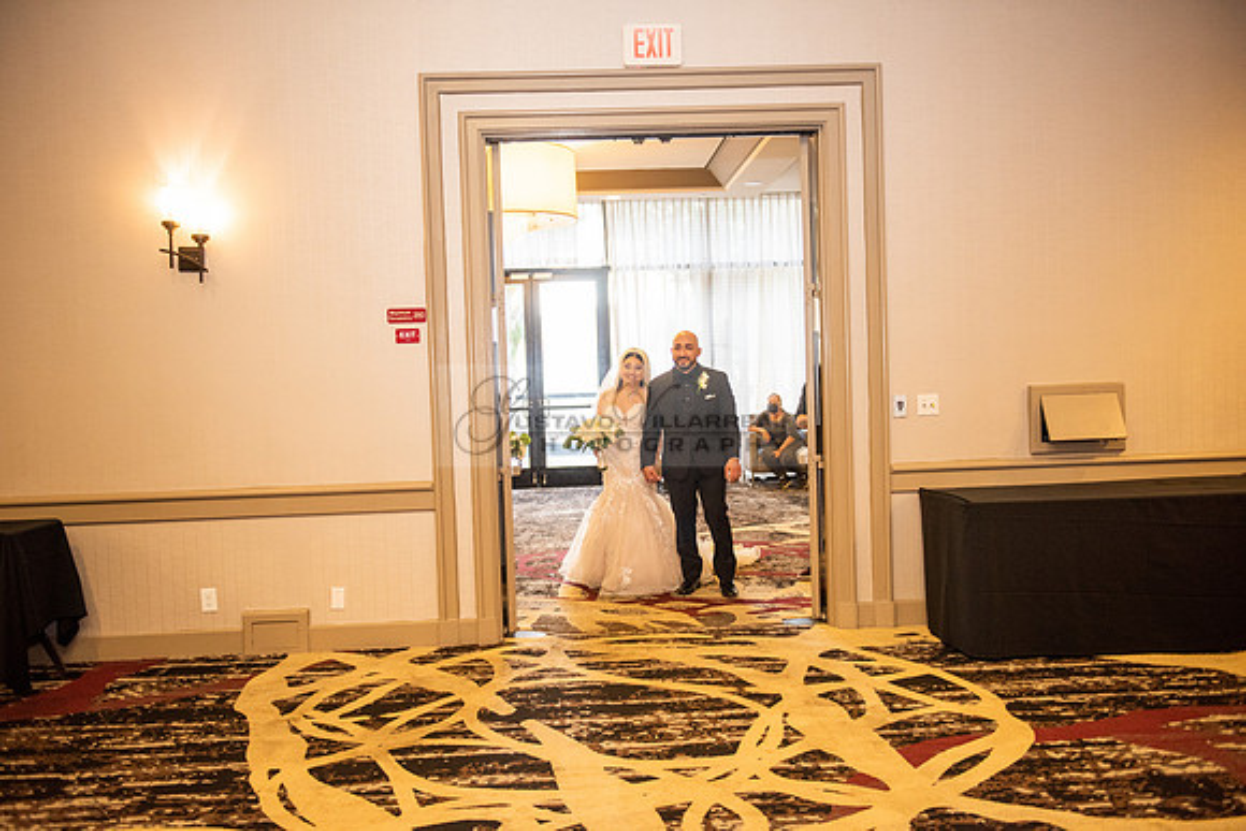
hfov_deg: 58.7
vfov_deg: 41.1
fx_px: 1108
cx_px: 623
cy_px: 416
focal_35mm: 32
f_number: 2.8
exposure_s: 1/125
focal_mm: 32
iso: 1600
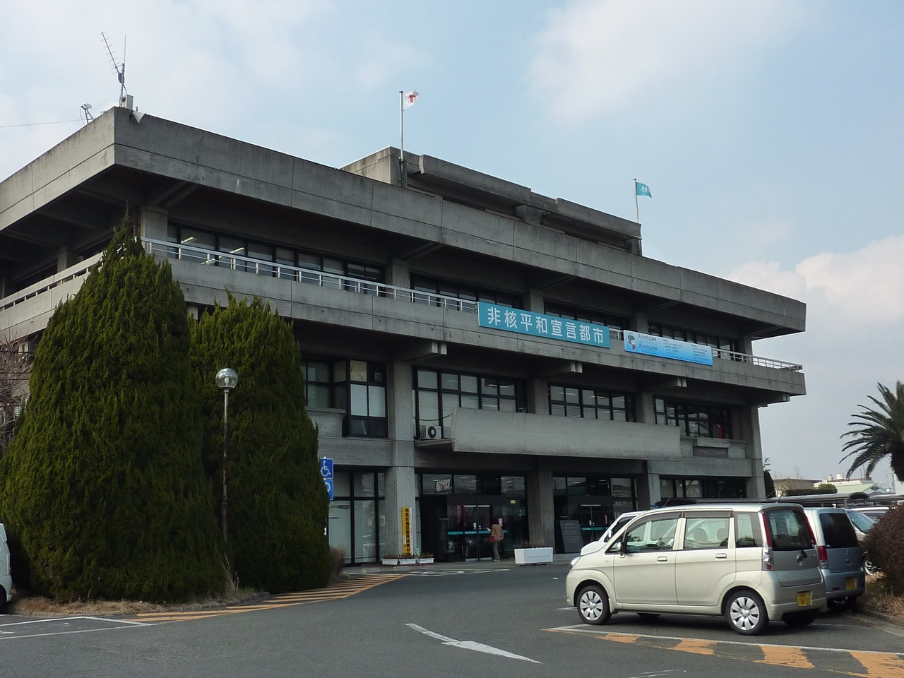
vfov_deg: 37.7
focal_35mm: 38
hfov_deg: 49.0
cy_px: 339
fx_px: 992
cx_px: 452
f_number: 4
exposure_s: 1/500
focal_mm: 4.4
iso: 125
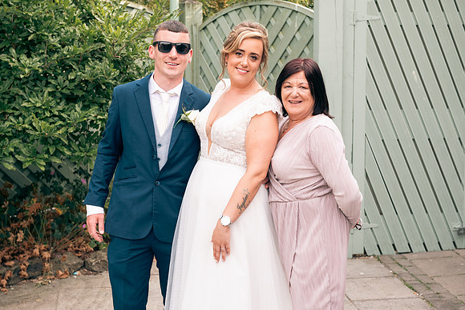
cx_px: 232
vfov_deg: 20.6
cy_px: 155
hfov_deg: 30.5
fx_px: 853
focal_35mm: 66
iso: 160
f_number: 6.3
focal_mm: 66
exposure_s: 1/160
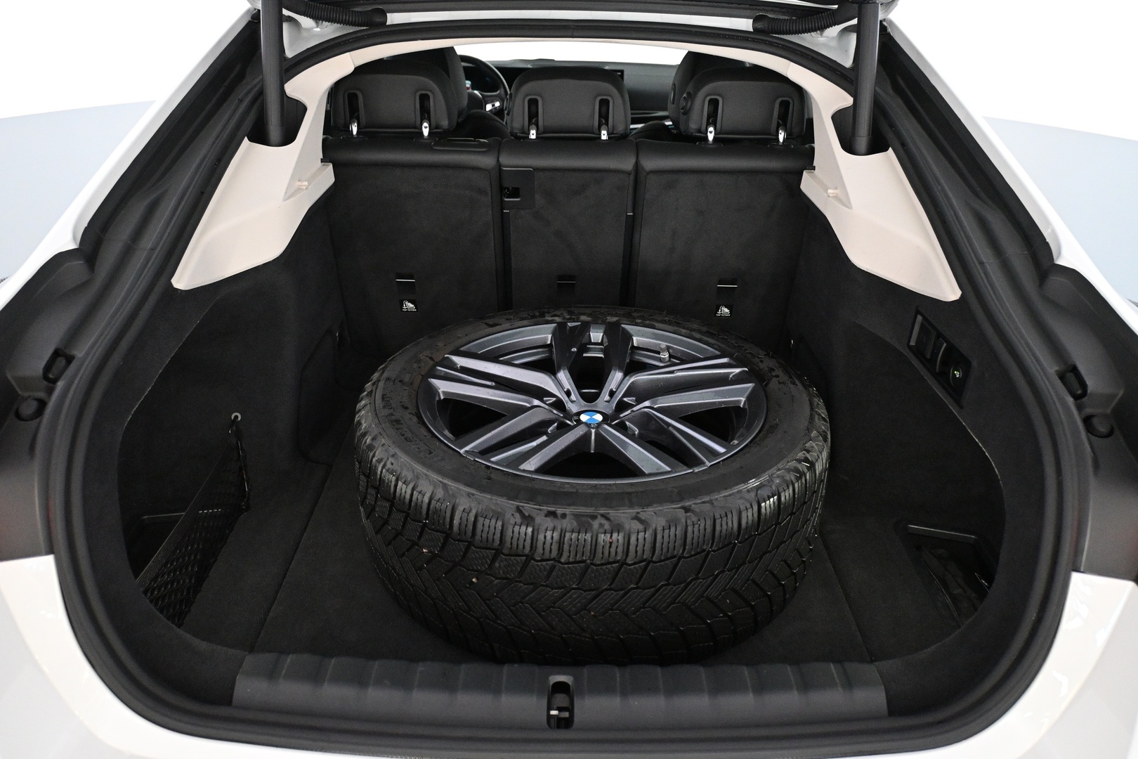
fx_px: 925
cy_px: 380
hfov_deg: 63.2
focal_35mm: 29
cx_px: 569
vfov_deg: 44.6
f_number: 3.8
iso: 4000
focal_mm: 19.5
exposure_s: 1/125
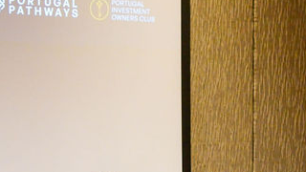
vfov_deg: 4.7
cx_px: -37
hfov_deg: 8.4
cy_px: 212
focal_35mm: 255
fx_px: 2069
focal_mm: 73
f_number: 2.8
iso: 6400
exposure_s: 1/250
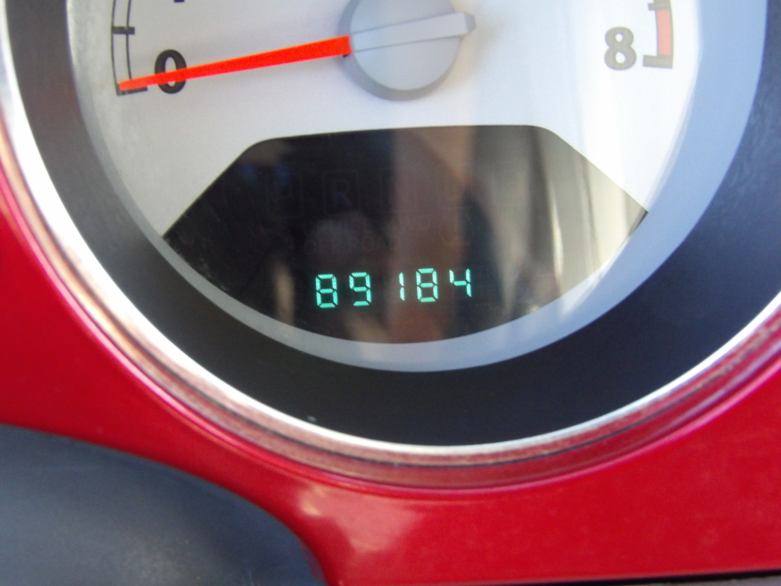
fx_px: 2301
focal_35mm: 102
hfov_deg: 19.3
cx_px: 390
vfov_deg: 14.5
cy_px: 293
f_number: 4.2
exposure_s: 1/50
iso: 633
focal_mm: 18.2
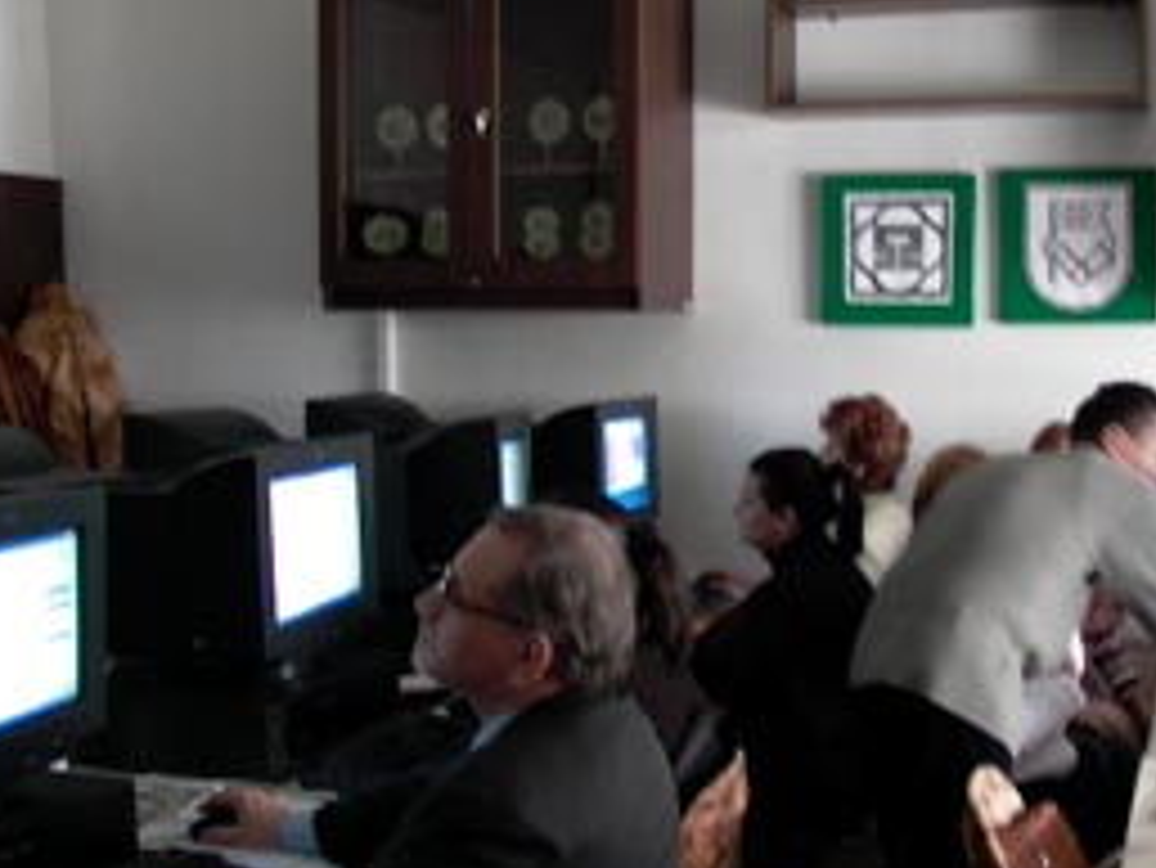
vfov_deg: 32.2
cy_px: 443
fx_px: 1503
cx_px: 729
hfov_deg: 41.7
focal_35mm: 45
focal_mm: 7.13
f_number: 2.04
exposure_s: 1/8
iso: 100
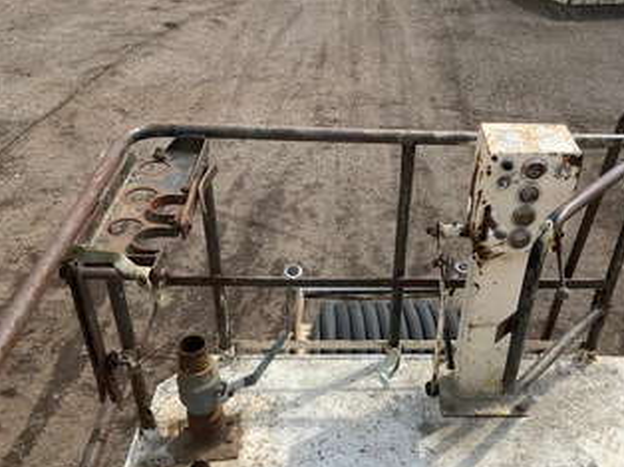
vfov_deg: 38.3
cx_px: 395
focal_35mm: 37
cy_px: 296
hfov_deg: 49.6
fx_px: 666
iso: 25
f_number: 1.8
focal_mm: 3
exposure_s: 1/2538
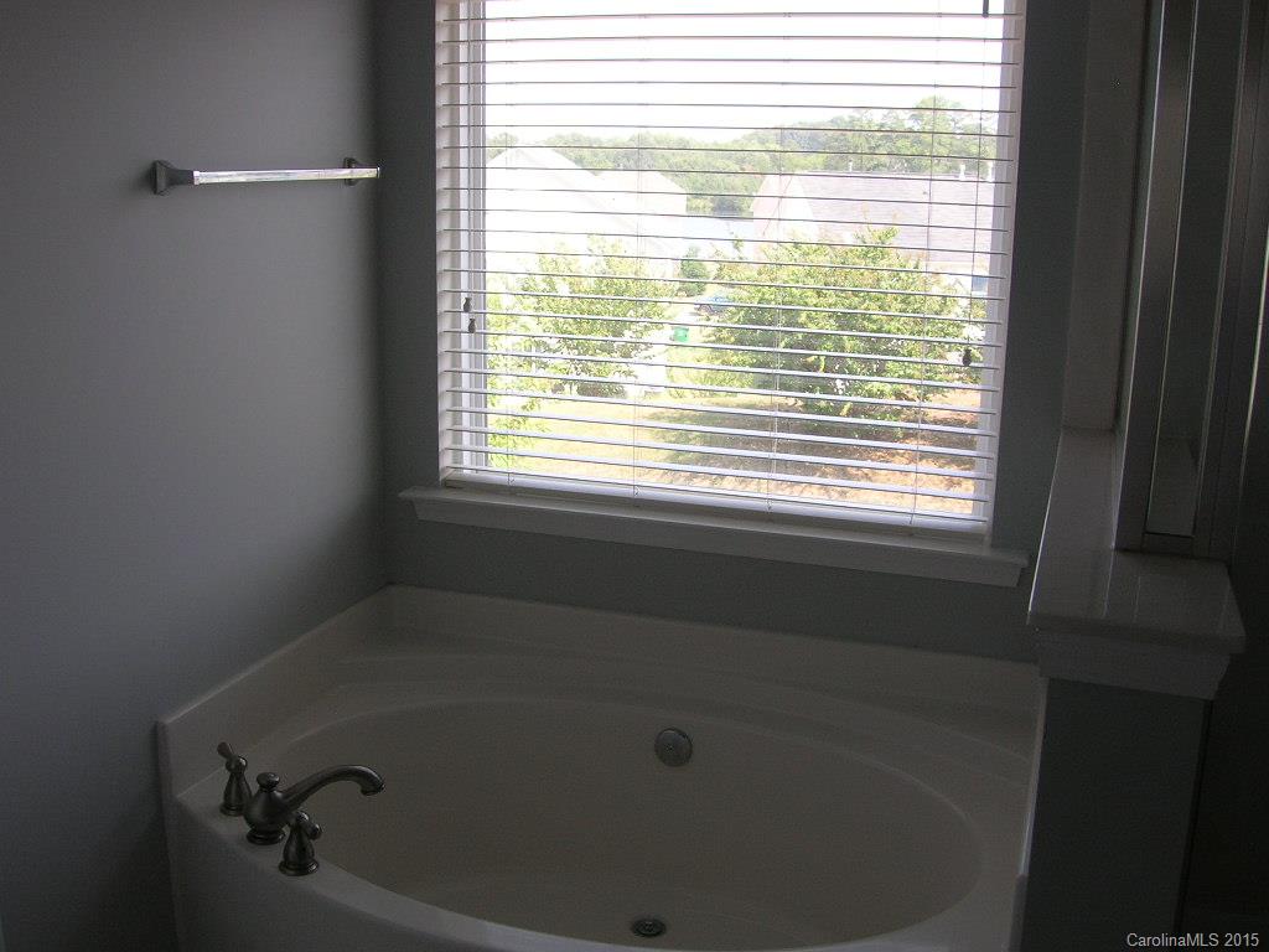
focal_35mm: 34
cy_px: 476
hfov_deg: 54.0
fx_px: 1246
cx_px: 634
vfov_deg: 41.8
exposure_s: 1/60.7
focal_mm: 5.7
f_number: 4.9
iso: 50
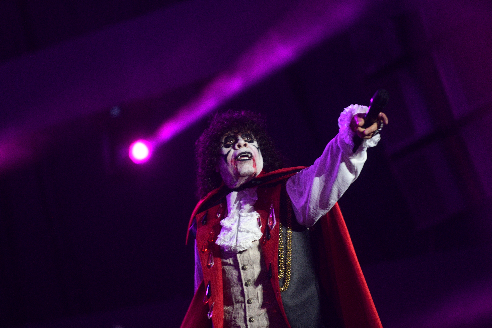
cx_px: 246
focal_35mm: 200
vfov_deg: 6.9
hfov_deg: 10.3
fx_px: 2733
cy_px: 164
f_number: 2.8
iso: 2500
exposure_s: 1/200
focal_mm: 200
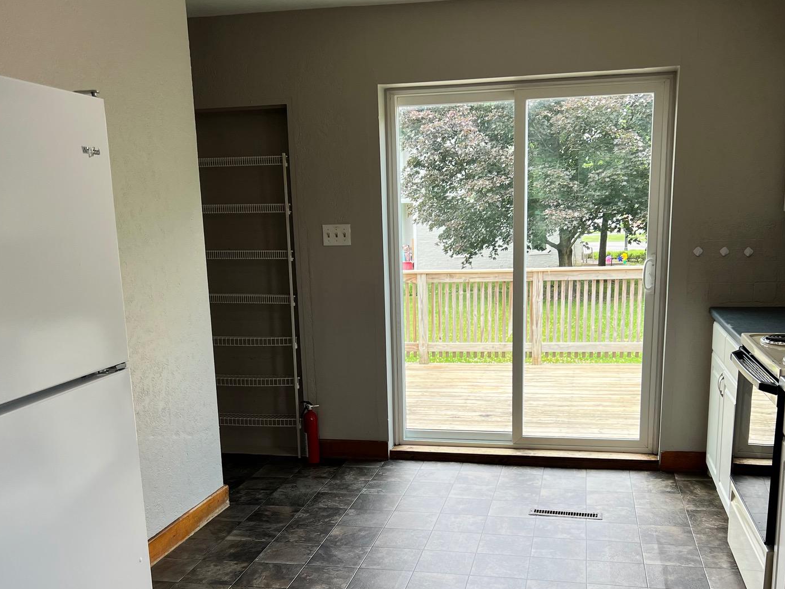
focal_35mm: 38
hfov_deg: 49.0
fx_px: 862
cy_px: 418
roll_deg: +1.8
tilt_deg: -12.9
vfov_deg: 37.1
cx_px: 396
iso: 40
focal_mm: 5.7
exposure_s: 1/195
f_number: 1.5
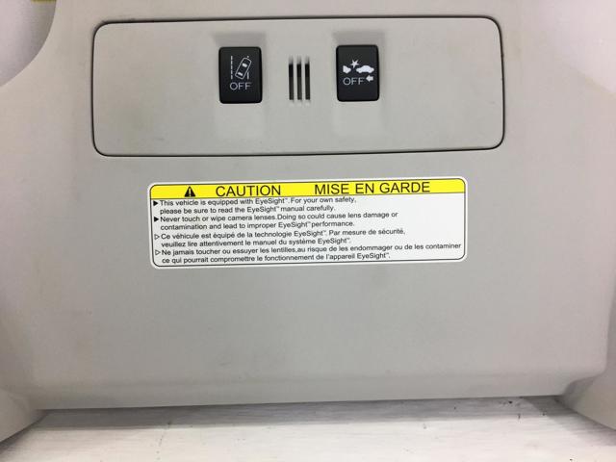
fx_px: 516
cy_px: 231
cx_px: 308
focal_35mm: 29
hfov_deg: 61.7
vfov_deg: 48.2
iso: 40
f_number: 2.2
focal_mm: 4.15
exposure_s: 1/100
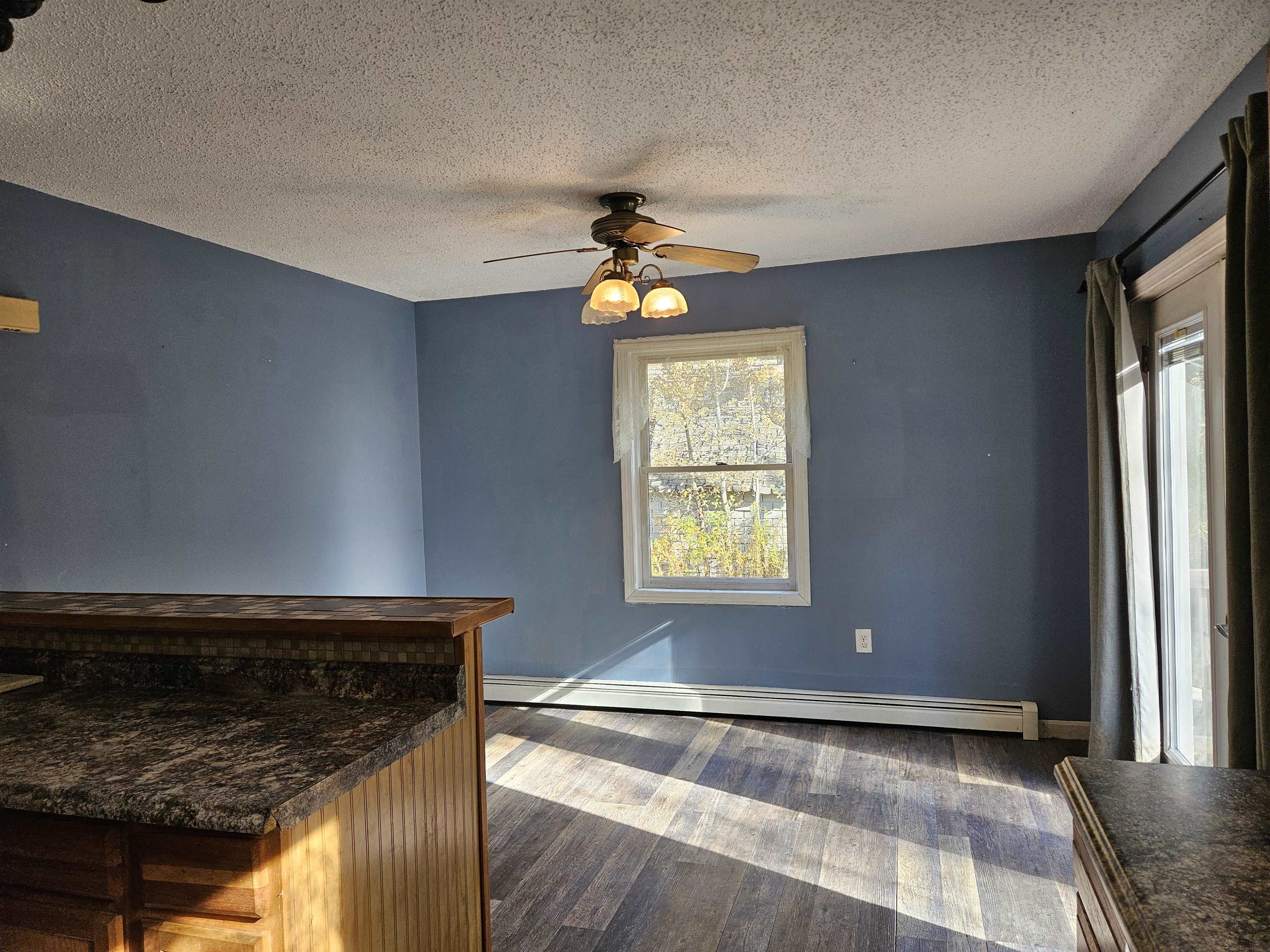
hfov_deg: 73.9
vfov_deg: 58.9
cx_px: 635
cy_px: 476
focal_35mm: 23
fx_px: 844
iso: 100
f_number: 1.8
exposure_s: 1/120
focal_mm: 5.4
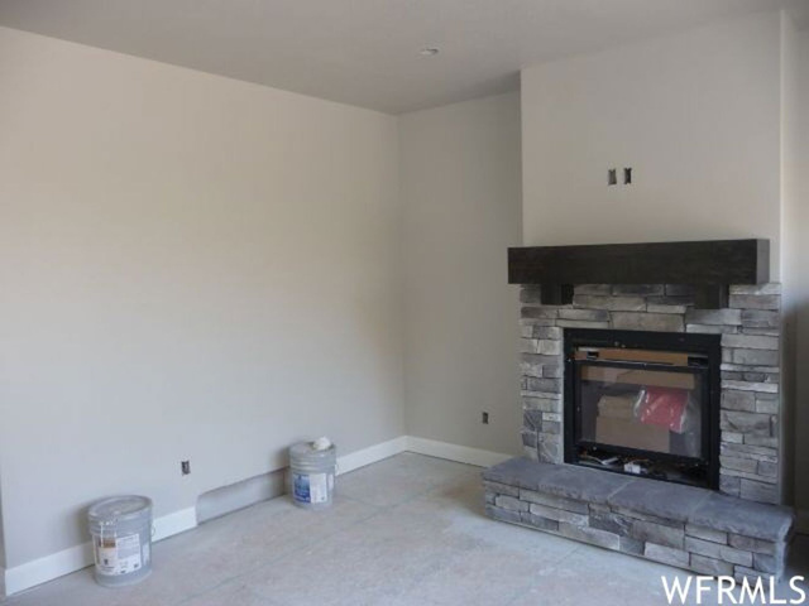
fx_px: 654
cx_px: 404
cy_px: 303
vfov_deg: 49.7
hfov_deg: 63.4
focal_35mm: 28
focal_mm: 4.7
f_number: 3.3
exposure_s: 1/30
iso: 100
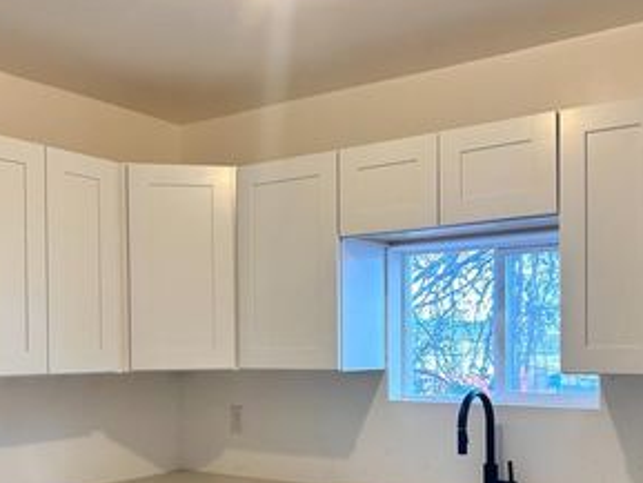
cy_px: 357
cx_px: 318
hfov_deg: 42.1
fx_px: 836
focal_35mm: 45
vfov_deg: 31.7
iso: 125
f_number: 1.5
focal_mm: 5.7
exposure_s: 1/120
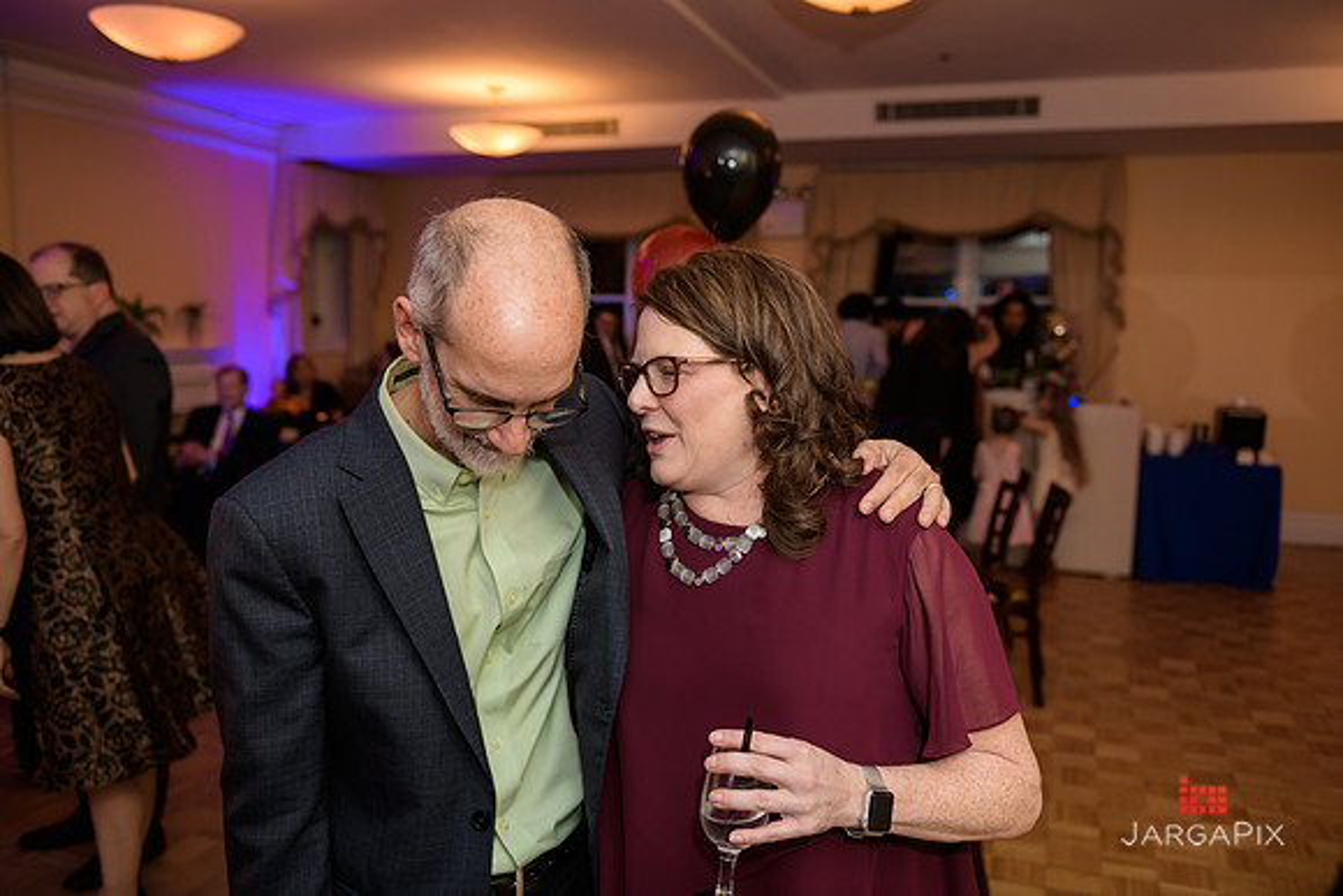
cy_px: 448
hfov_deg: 60.3
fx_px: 1157
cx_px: 672
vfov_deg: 42.3
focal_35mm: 31
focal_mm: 31
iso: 800
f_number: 3.2
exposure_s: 1/125
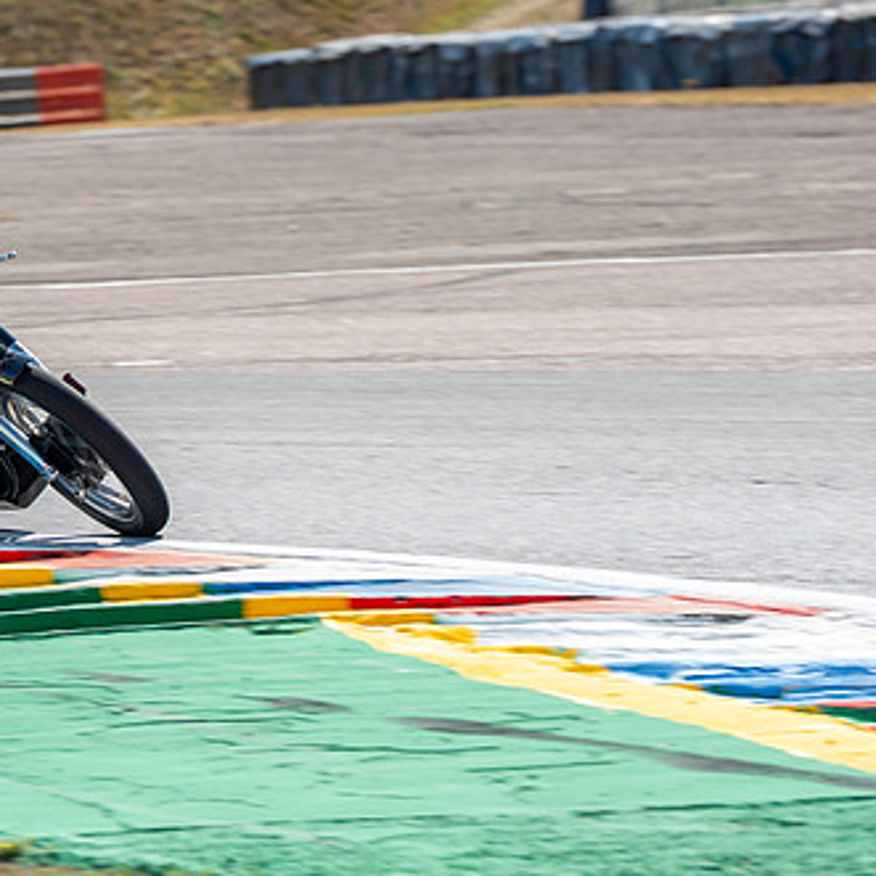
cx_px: -78
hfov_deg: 4.6
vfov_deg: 4.6
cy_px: 336
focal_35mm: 380
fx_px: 10880
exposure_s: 1/320
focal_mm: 200
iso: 160
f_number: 7.1
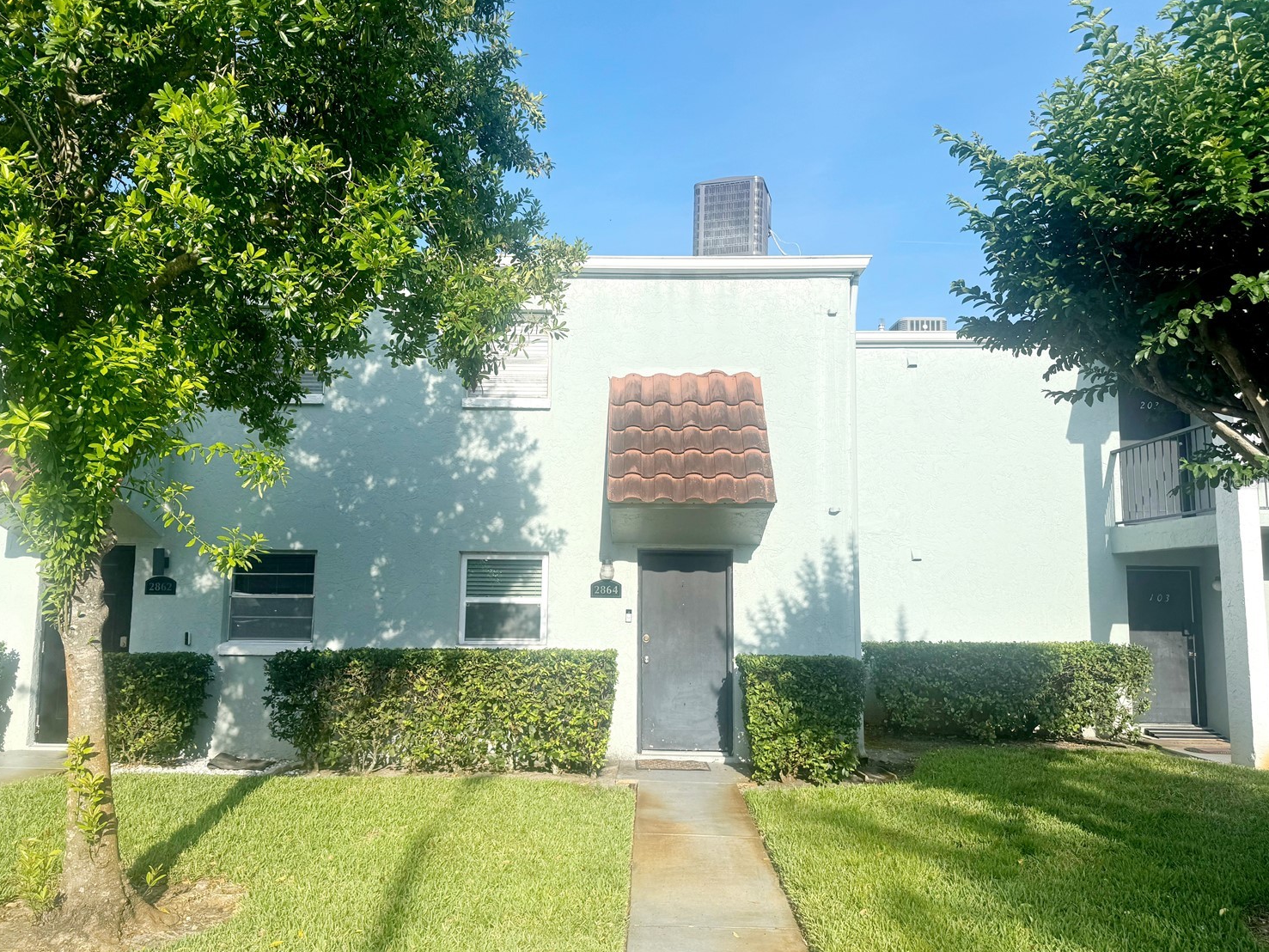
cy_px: 481
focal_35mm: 26
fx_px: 953
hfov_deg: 67.3
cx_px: 613
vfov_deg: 53.1
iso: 80
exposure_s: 1/10000
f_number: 1.78
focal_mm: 6.76
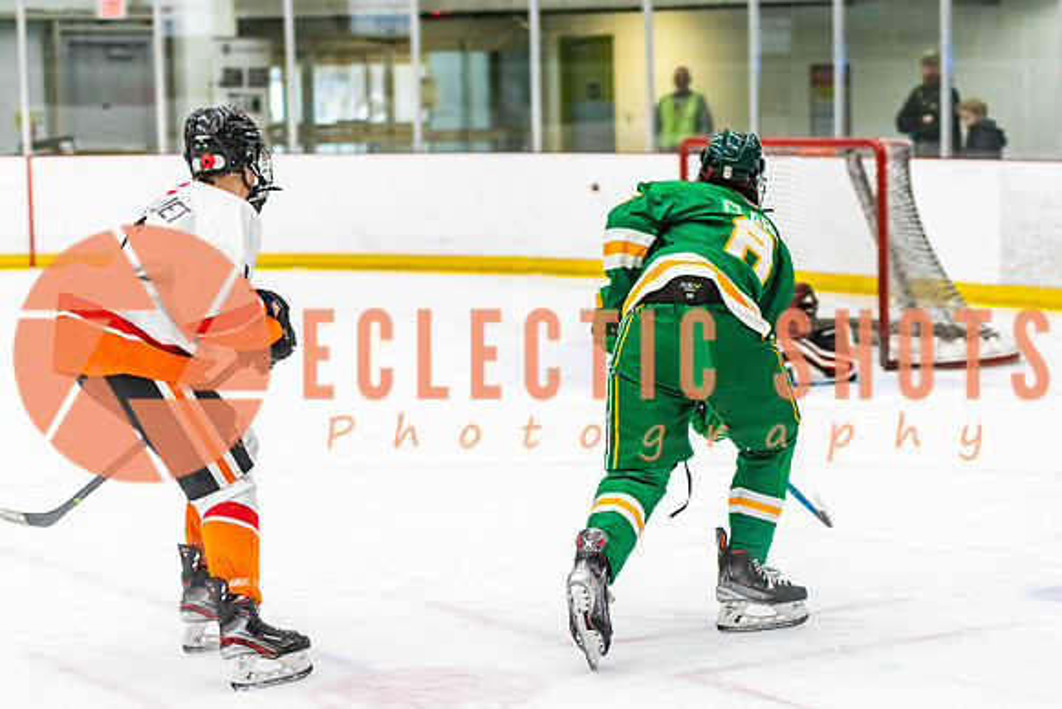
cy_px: 295
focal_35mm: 93
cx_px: 702
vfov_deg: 14.8
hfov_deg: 21.9
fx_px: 2735
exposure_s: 1/640
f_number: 2.8
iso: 1400
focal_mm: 70
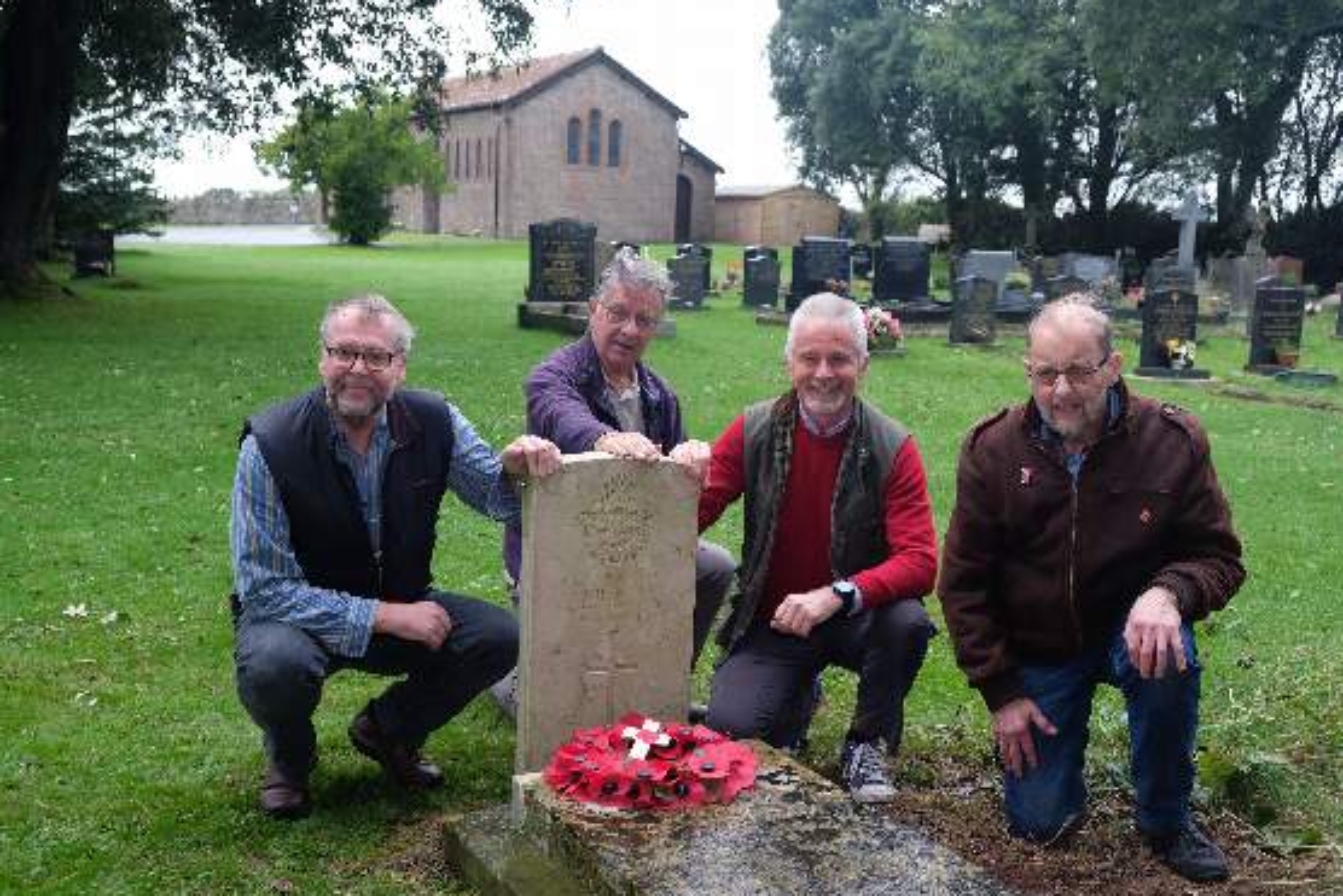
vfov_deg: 32.6
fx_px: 1530
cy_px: 449
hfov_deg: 47.4
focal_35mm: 41
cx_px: 669
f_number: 4.5
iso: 400
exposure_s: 1/125
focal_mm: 26.5
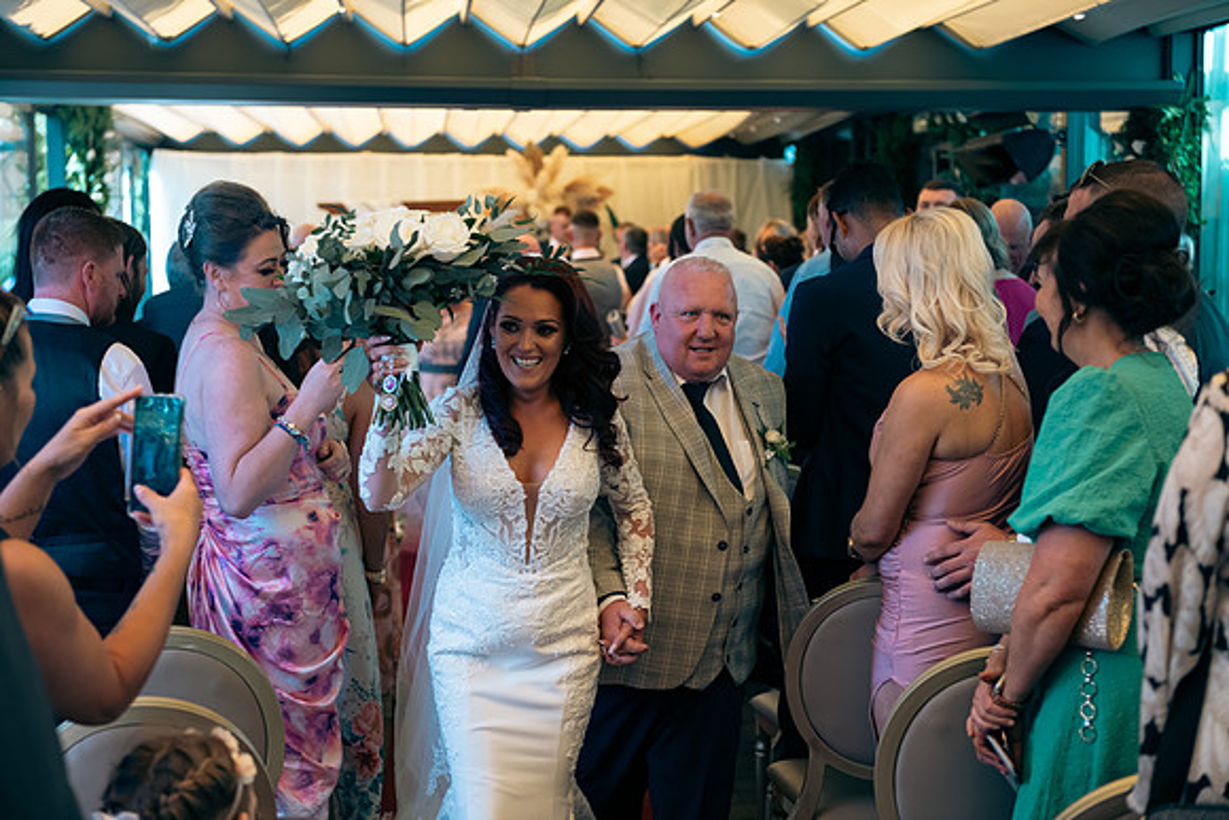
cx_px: 614
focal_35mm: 60
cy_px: 410
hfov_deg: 33.4
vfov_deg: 22.6
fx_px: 2049
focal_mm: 60
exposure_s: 1/250
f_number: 3.5
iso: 250
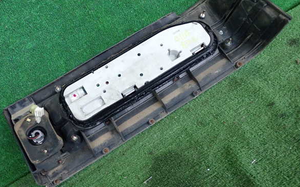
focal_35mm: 39
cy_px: 86
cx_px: 150
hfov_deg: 50.4
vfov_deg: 32.8
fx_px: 319
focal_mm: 6.37
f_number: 2.5
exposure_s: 1/125
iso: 640
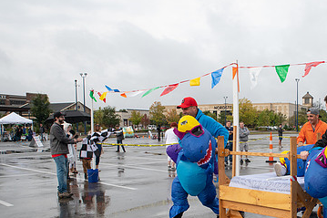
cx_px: 253
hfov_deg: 43.7
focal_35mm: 43
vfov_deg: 30.6
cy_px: 164
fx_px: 390
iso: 400
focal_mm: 26
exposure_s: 1/500
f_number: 7.1
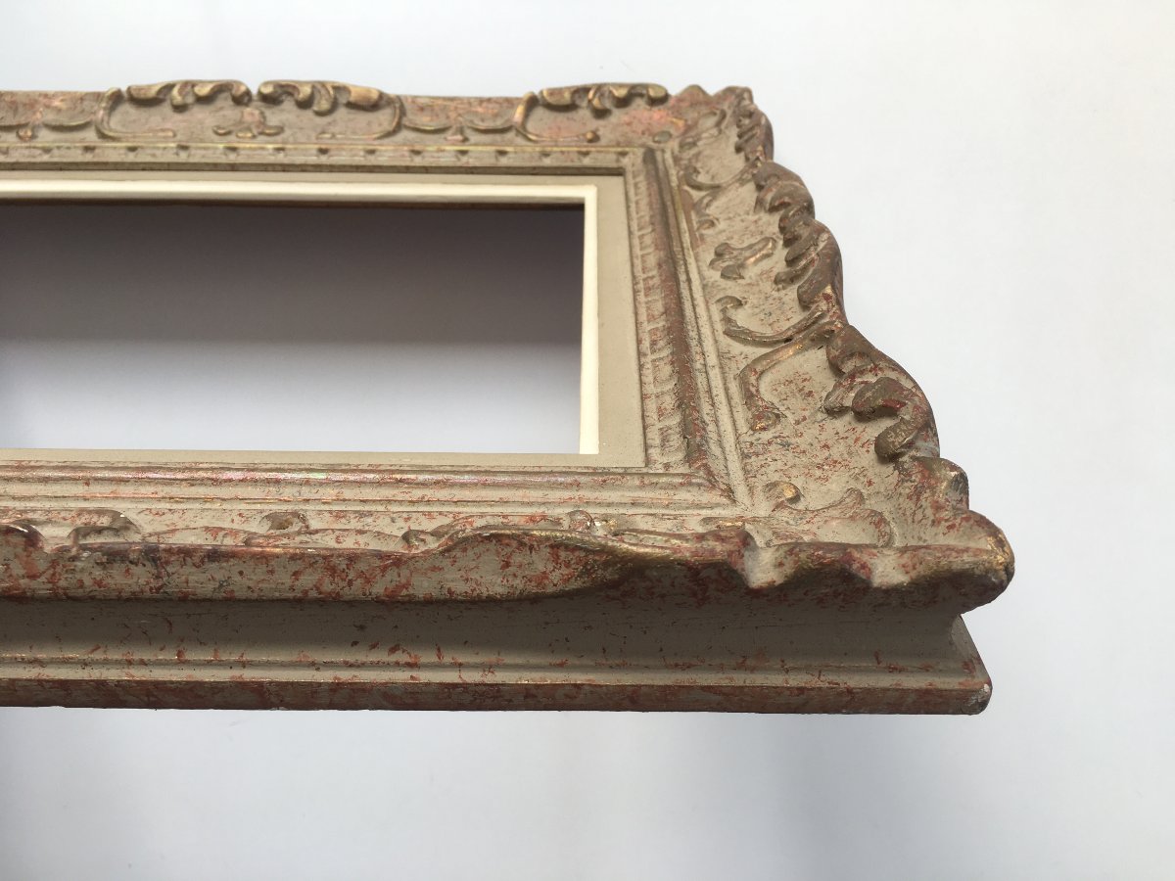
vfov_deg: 48.2
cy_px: 440
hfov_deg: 61.7
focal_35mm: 29
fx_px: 984
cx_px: 588
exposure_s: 1/100
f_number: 2.2
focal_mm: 4.15
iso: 25
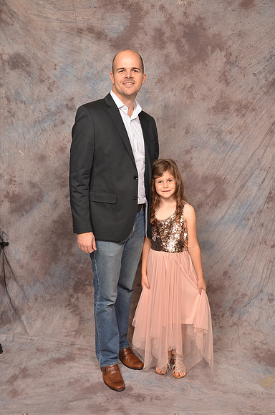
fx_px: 432
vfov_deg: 51.4
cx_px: 138
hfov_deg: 35.3
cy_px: 208
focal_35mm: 38
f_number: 5.6
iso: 200
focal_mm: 25
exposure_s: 1/60
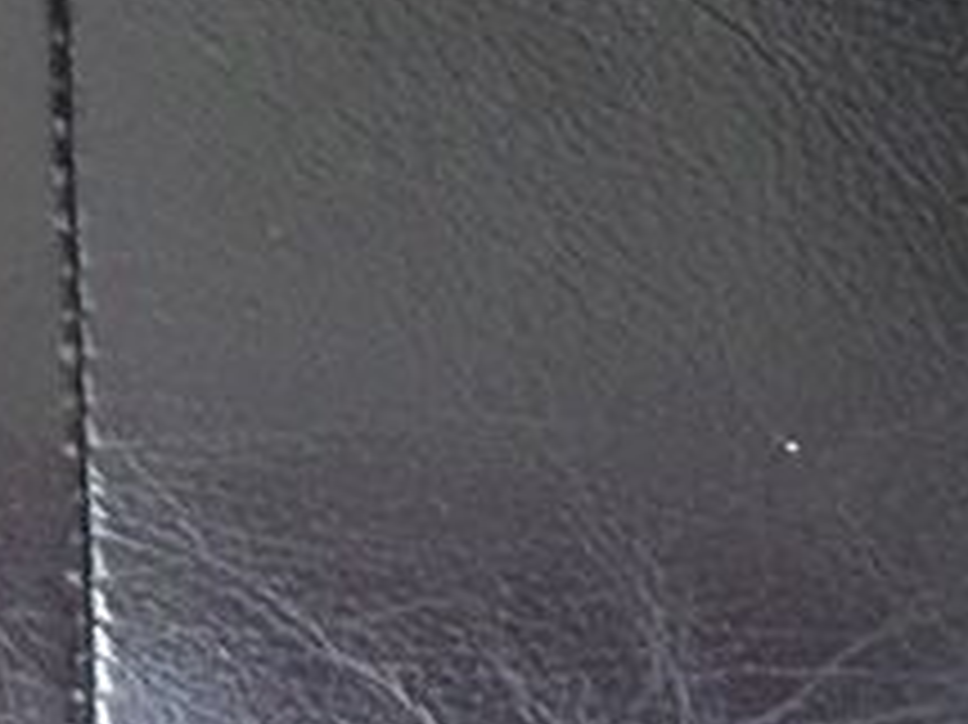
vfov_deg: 6.3
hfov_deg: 8.6
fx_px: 6149
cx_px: -927
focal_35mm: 220
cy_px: -1313
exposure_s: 1/8
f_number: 2.2
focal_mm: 4.15
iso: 125
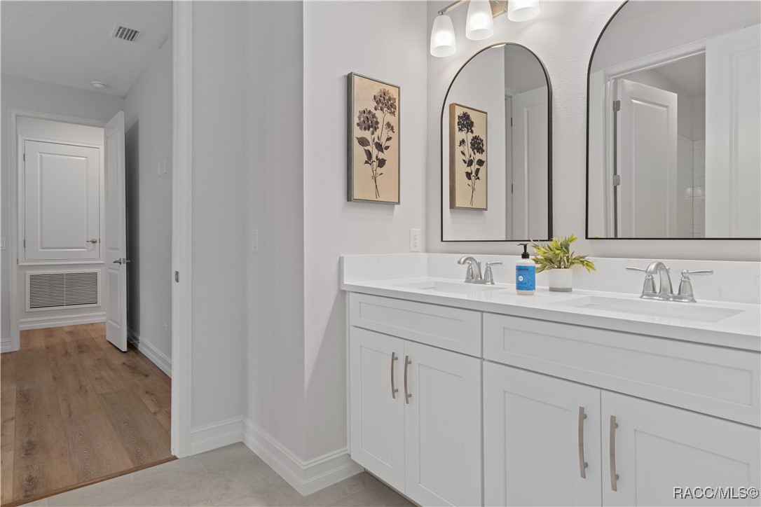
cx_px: 380
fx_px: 412
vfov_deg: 63.2
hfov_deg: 85.4
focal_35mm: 20
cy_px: 254
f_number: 8
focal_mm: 13
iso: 320
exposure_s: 1/2.5
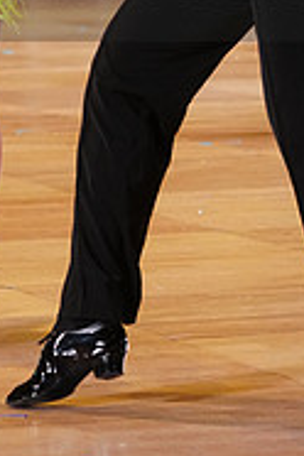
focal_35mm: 299
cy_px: -39
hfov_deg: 4.6
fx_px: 3787
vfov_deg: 6.9
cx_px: 163
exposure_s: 1/400
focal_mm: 96
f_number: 4
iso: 2500
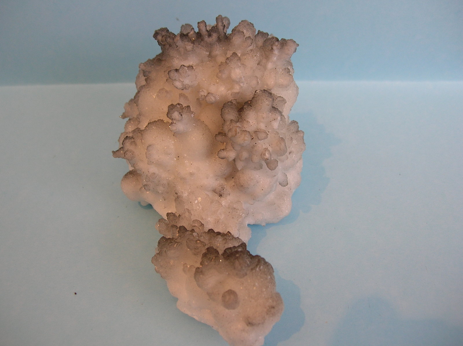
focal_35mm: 36
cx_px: 232
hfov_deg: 51.4
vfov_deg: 39.6
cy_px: 173
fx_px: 481
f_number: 2.7
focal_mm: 6
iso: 50
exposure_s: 1/15
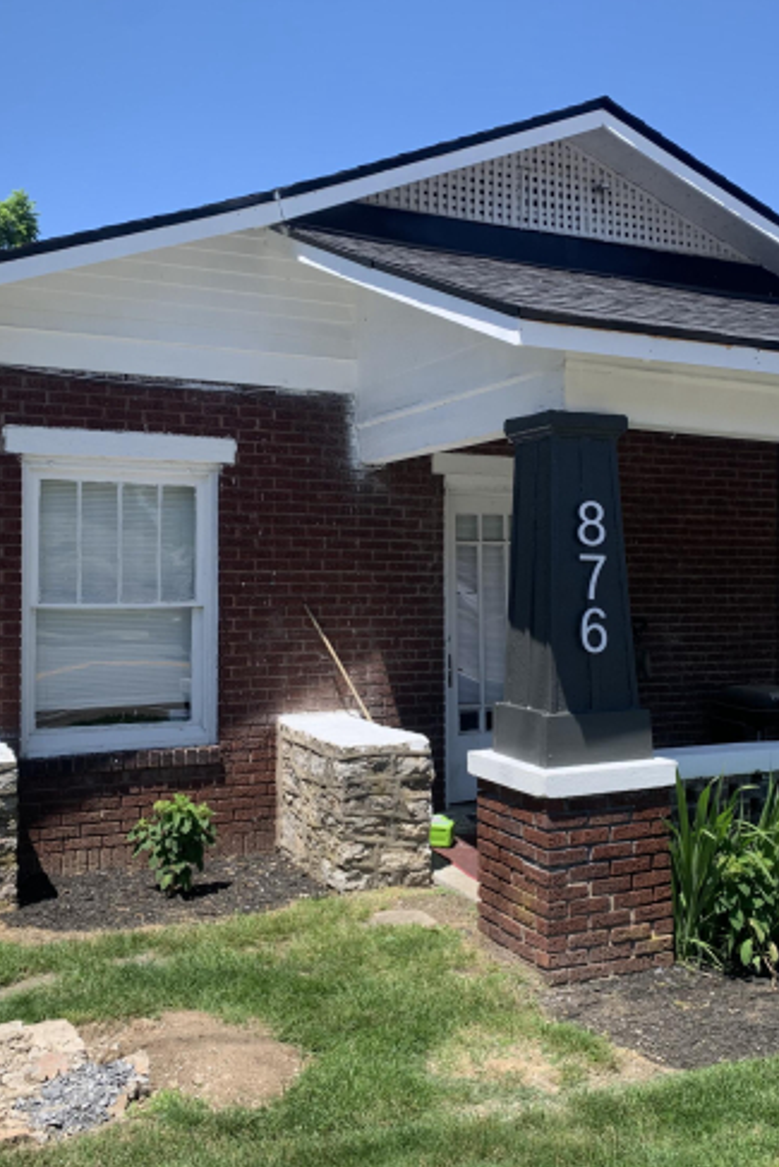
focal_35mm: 37
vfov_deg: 51.9
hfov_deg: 35.9
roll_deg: +0.4
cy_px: 575
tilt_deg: +1.0
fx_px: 1200
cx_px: 461
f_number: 1.8
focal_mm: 4.25
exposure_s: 1/1220
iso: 25
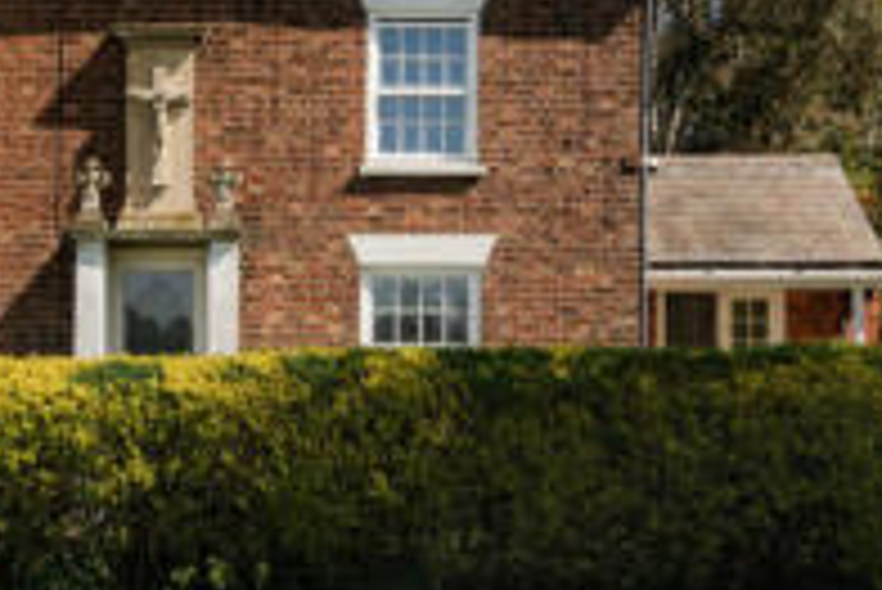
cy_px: -146
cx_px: 151
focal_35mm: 80
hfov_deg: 24.8
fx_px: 1961
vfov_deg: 16.3
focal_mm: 24
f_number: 8
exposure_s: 1/800
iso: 200
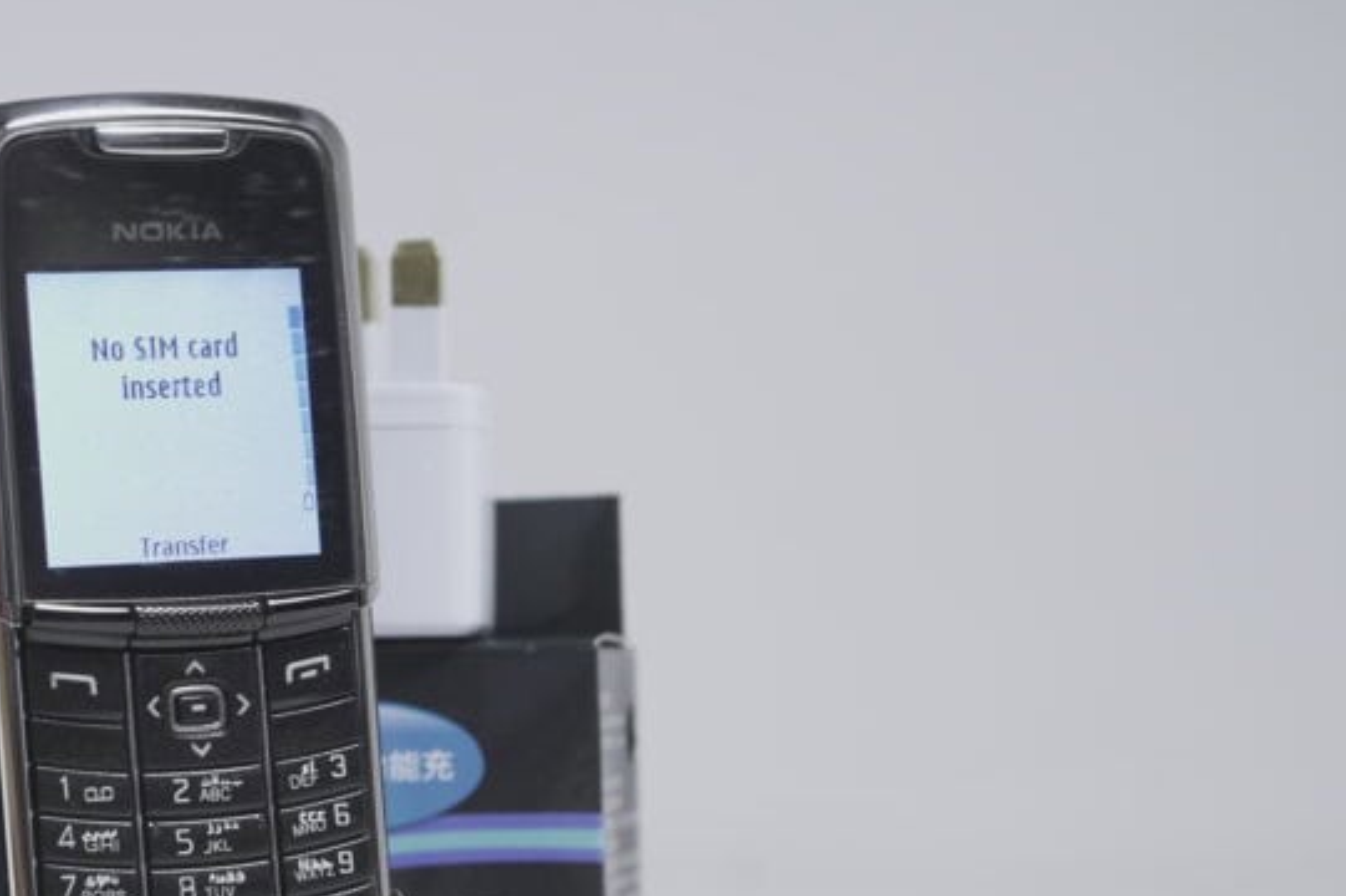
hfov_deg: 22.2
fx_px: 3400
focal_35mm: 91
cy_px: 789
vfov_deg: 14.9
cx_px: 338
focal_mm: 41
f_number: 5.6
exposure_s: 1/6
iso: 100
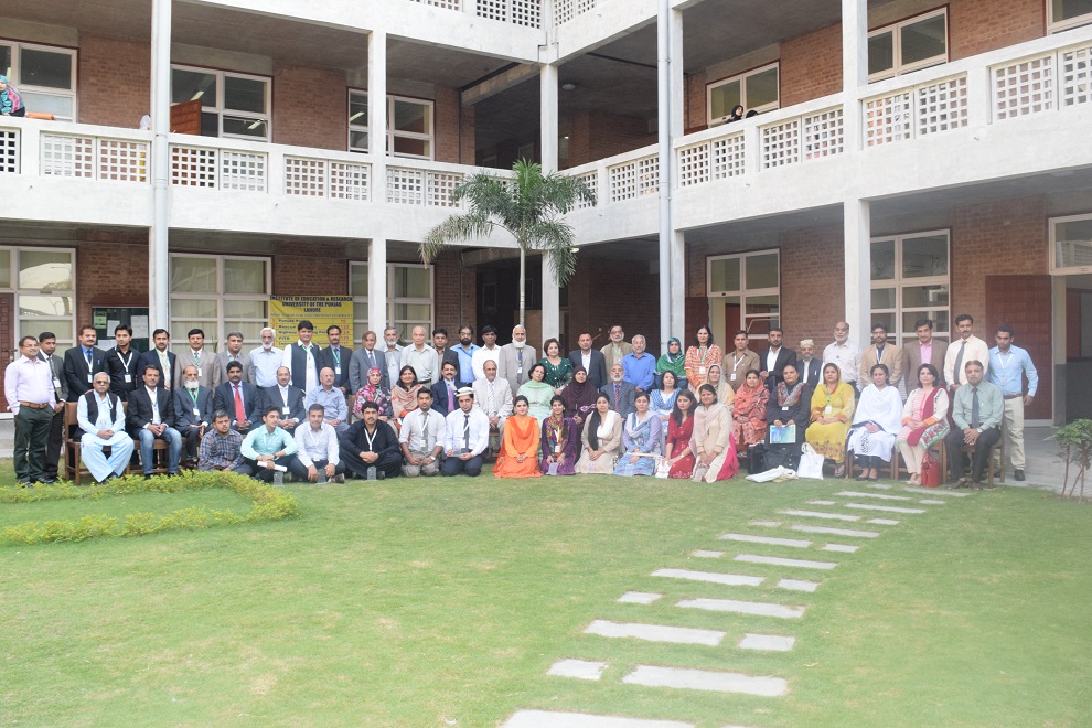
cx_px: 546
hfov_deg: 61.9
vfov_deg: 43.6
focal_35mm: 30
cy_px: 364
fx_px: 910
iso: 1250
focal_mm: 20
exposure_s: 1/200
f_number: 8
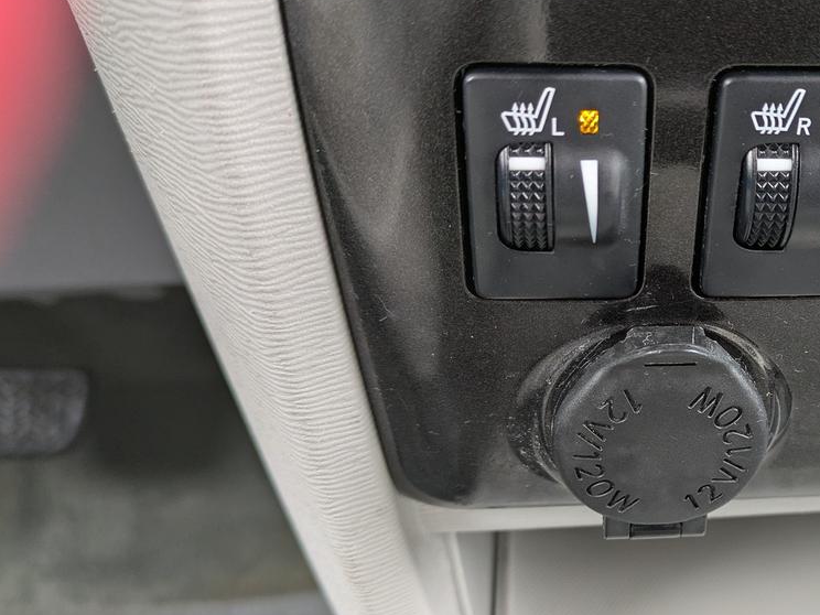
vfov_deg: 33.5
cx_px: 686
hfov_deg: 41.5
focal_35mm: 43
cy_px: 355
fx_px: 1019
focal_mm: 5.43
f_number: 1.89
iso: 165
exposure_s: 1/50
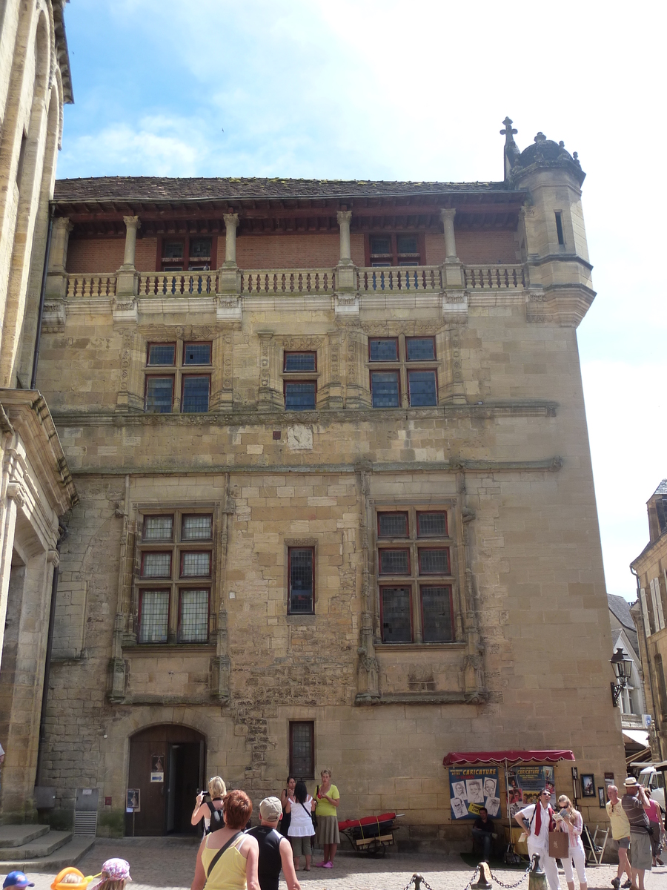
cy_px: 445
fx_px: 899
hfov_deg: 40.7
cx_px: 334
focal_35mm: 35
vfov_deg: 52.6
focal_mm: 5.7
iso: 125
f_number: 4
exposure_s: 1/400
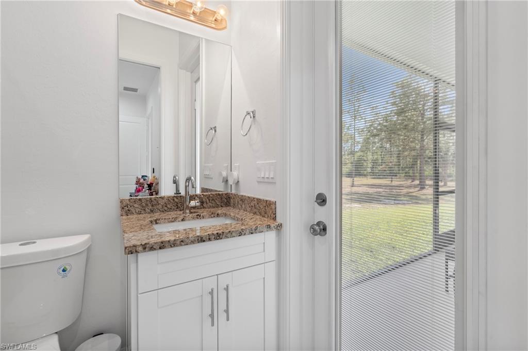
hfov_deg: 96.8
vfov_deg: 73.7
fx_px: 234
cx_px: 264
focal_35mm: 16
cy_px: 176
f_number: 9
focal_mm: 16
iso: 400
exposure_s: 1/10
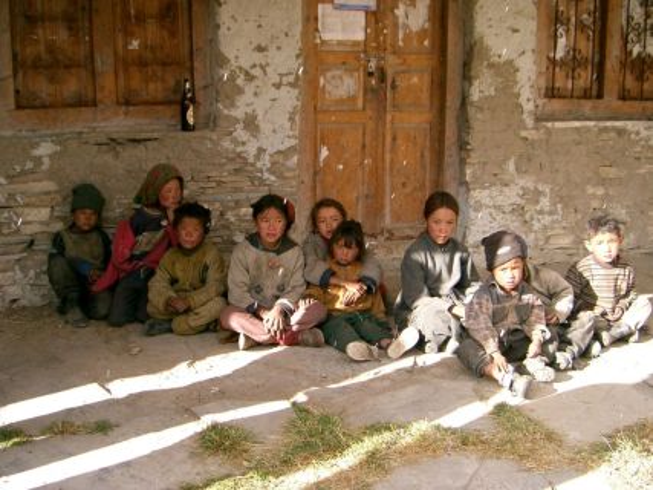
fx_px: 735
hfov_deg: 47.9
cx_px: 326
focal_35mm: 39
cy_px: 245
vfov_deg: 36.8
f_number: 2.8
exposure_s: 1/320
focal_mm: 8
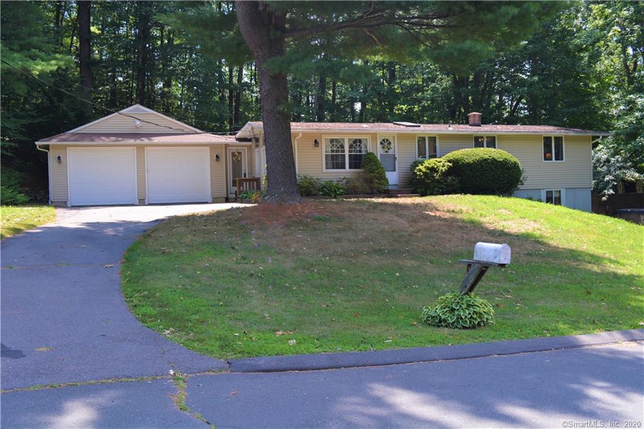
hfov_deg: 49.6
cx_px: 322
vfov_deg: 34.2
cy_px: 214
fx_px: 697
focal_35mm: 39
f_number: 6.3
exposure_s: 1/200
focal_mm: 26
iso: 200
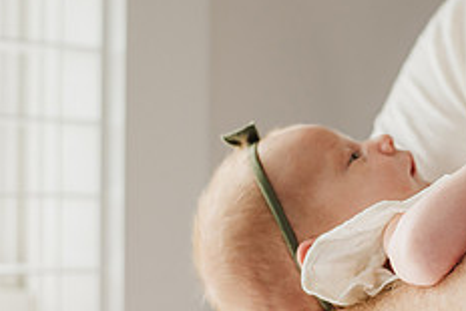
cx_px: 434
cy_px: 202
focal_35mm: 125
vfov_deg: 11.0
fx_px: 1619
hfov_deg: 16.1
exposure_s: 1/200
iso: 800
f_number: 2.5
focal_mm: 50
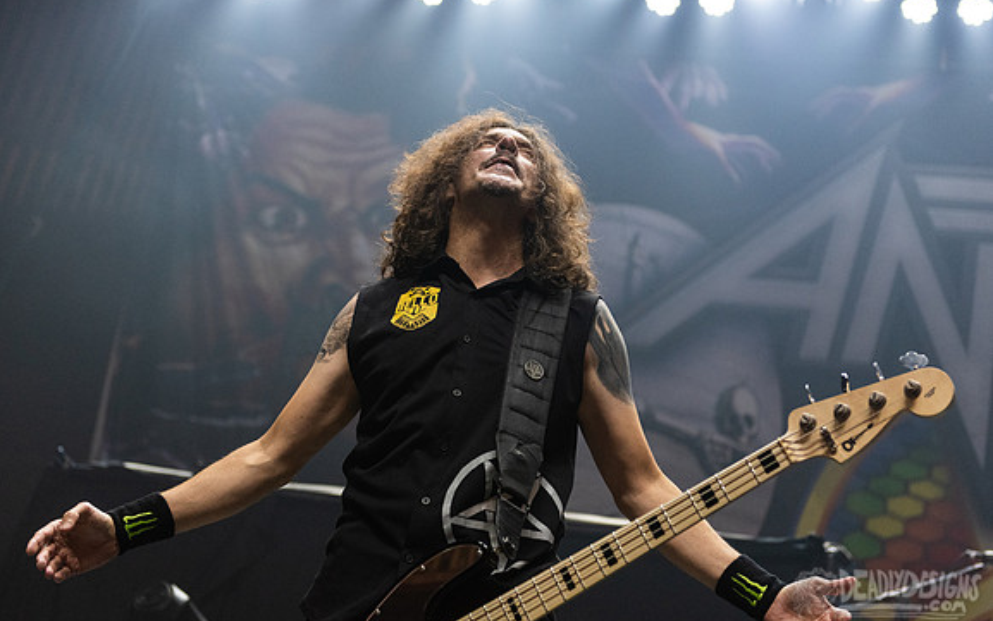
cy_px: 270
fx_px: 1678
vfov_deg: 21.0
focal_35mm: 62
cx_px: 500
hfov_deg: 33.0
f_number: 3.2
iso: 2500
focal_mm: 56
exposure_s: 1/640
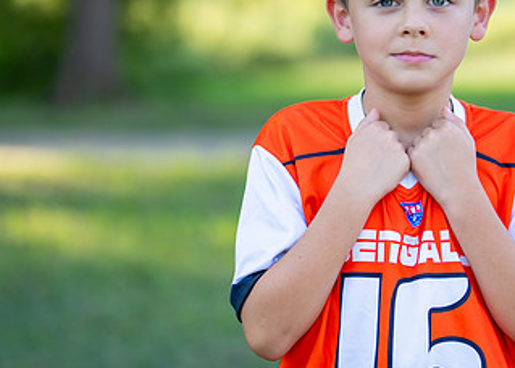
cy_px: 127
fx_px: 1668
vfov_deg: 12.6
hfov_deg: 17.4
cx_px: 420
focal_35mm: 114
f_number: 1.2
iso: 100
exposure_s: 1/1250
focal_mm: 50
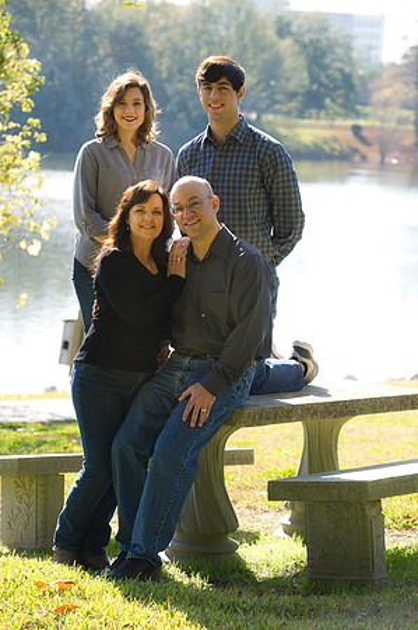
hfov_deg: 11.2
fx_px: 2130
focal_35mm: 122
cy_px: 315
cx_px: 209
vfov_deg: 16.8
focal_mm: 122
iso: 200
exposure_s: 1/250
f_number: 5.6
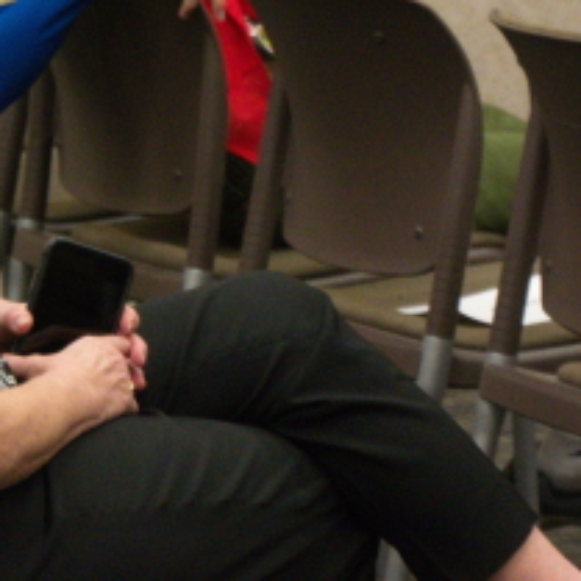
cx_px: -100
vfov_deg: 5.3
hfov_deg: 5.3
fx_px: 6266
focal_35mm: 330
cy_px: 8
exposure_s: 1/100
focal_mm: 61
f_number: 5.2
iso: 3200
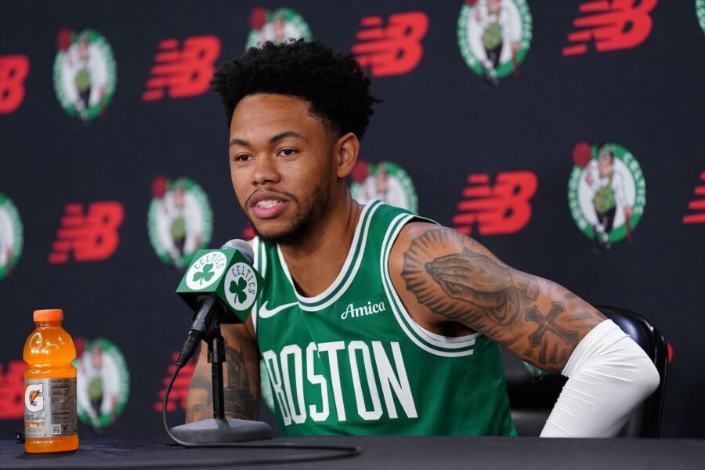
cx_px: 352
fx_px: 3525
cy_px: 235
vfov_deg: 7.6
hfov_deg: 11.4
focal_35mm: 180
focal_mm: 180
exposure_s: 1/250
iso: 3200
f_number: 3.2
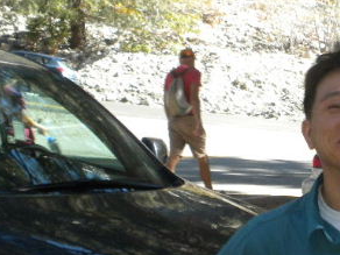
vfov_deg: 14.9
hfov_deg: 19.1
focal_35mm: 99
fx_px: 972
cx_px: 367
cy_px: 161
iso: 200
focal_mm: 6.6
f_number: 10
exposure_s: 1/55.8
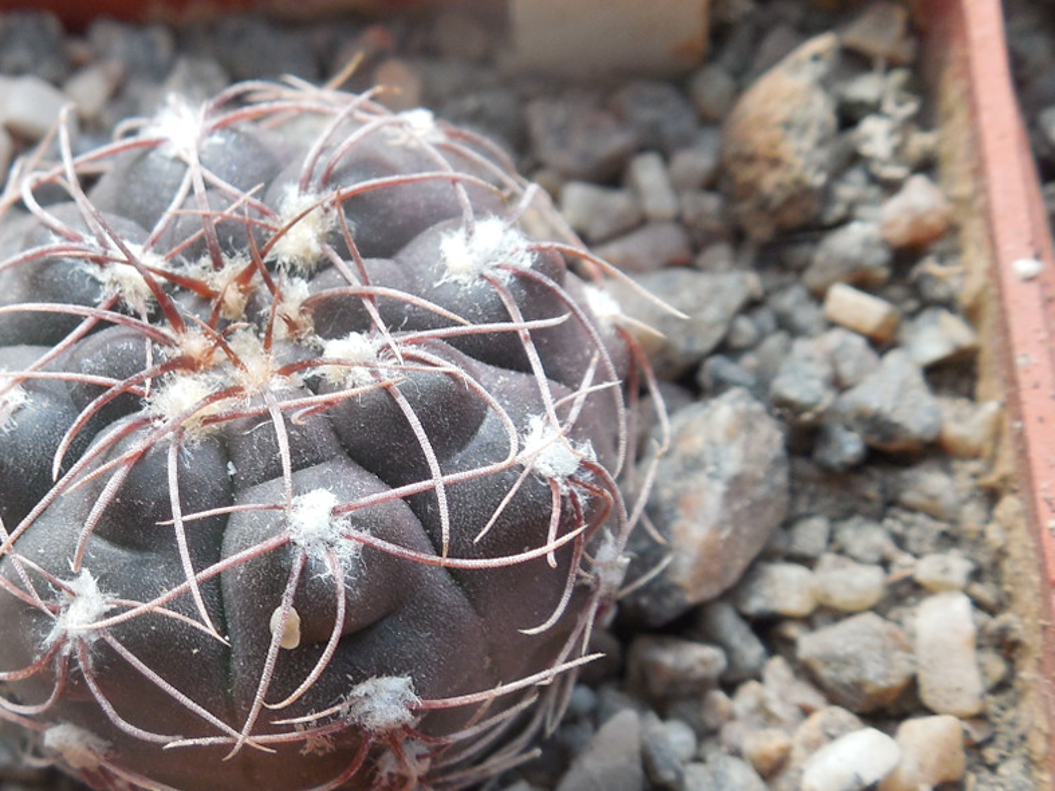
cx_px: 221
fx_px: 1920
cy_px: 405
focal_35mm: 63
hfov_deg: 30.0
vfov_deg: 23.3
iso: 125
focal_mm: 5.6
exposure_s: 1/160
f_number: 3.6
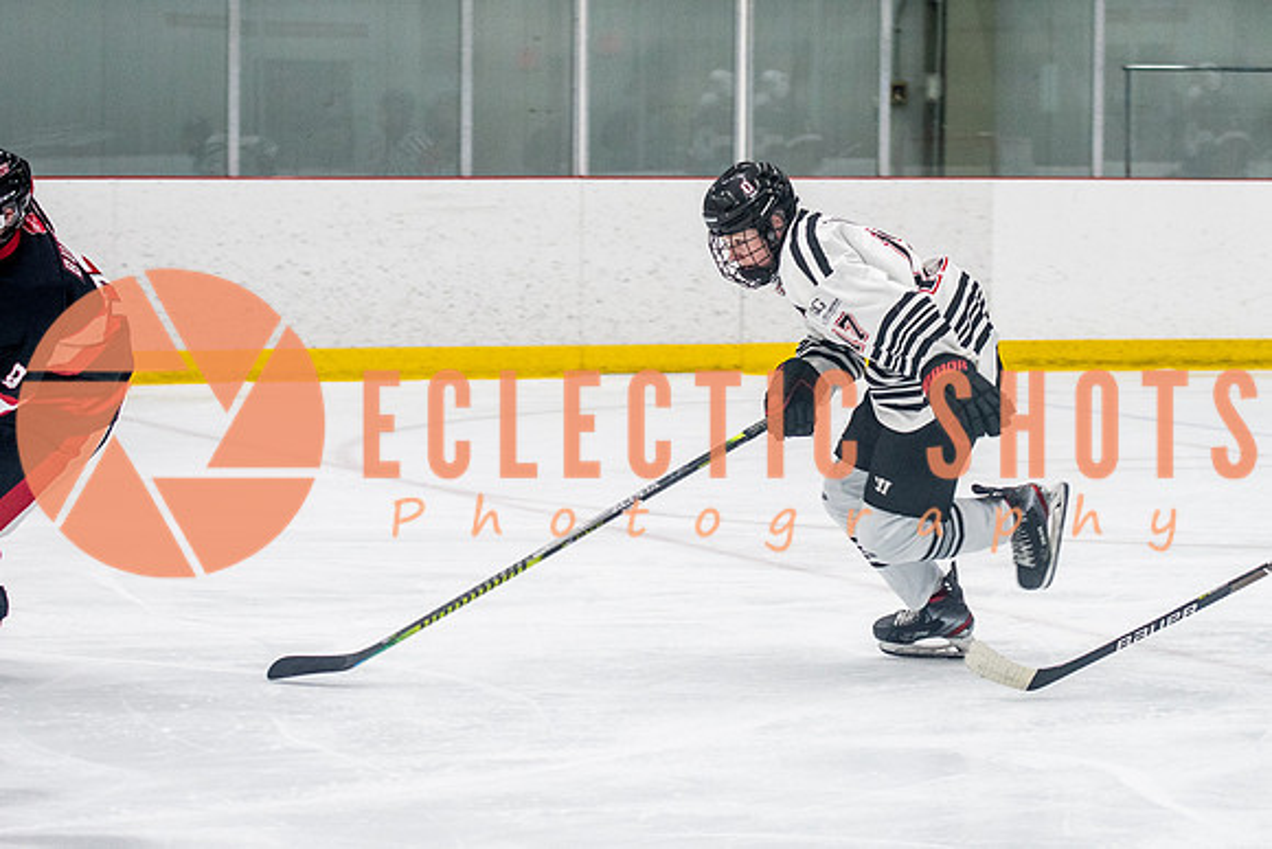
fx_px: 5204
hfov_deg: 13.9
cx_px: 877
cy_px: 265
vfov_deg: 9.3
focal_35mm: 147
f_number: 2.8
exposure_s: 1/400
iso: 800
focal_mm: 70
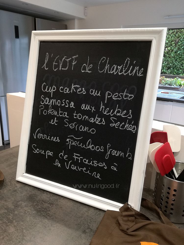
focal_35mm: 27
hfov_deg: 51.4
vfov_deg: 65.3
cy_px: 122
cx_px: 92
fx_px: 191
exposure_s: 1/33.3
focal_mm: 3.79
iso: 125
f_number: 2
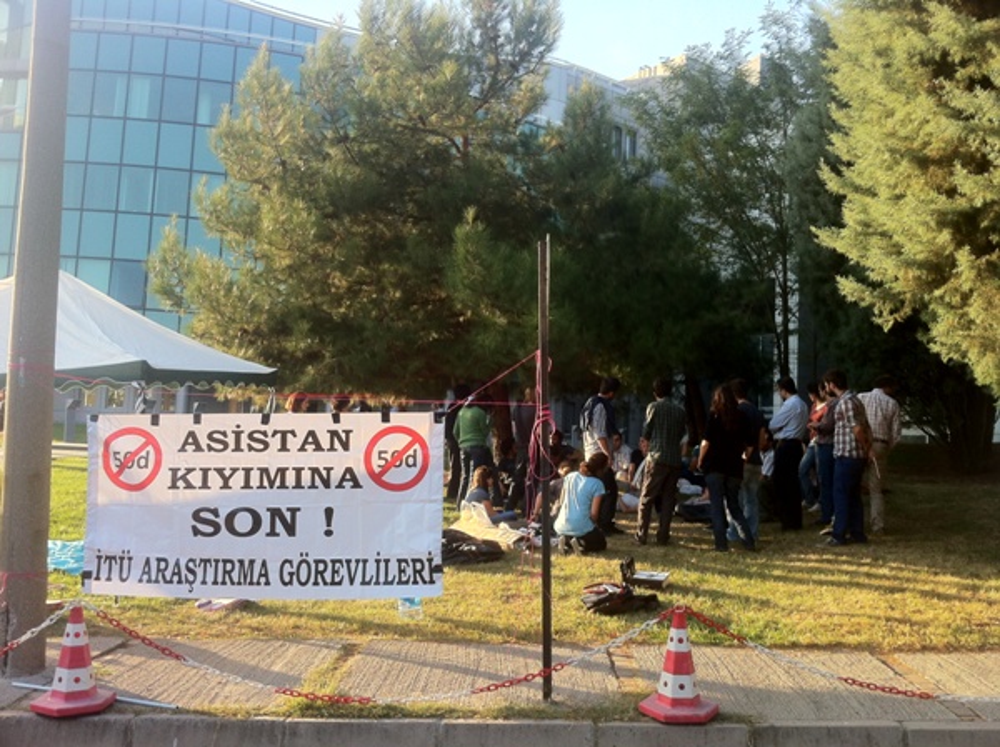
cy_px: 374
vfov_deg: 40.6
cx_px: 500
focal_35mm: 35
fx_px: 1009
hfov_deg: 52.7
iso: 80
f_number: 2.8
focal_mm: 3.85
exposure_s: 1/149
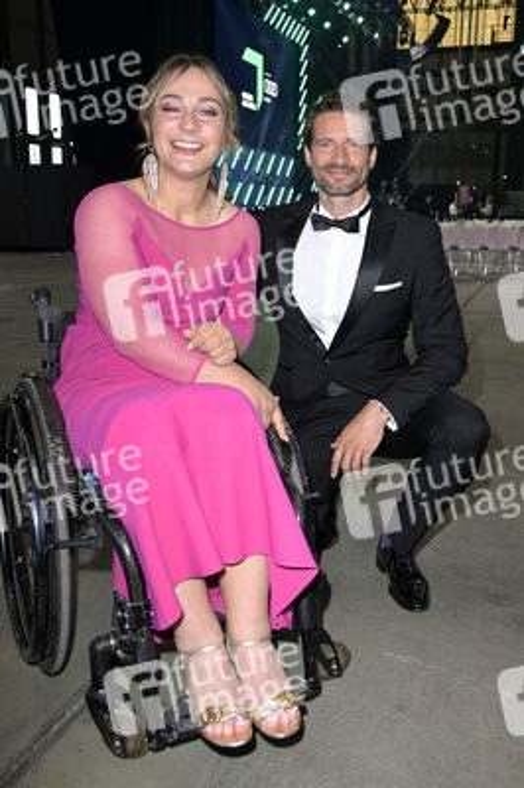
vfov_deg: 58.8
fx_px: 700
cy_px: 394
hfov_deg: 41.0
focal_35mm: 32
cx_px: 262
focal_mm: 32
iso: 800
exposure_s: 1/80
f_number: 5.6
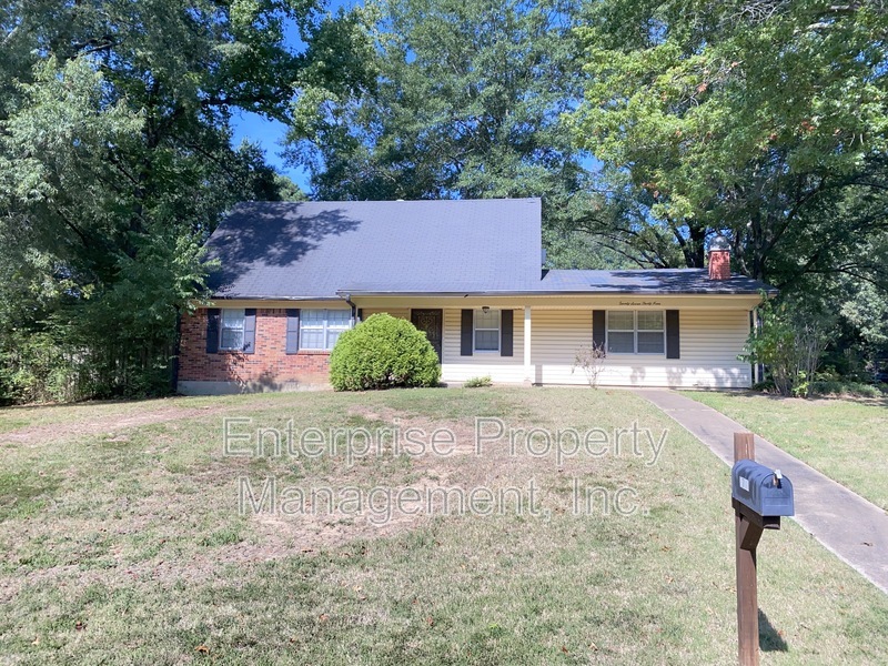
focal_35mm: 26
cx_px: 444
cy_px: 333
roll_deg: -1.5
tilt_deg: +5.2
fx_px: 667
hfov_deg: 67.3
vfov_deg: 53.1
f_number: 1.8
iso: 32
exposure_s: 1/1866
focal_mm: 4.25
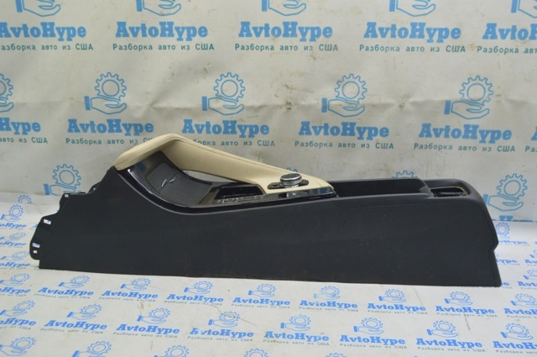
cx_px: 268
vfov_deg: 39.9
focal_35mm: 33
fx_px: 492
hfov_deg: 57.3
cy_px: 178
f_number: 5.6
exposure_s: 1/20
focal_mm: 22
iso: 400
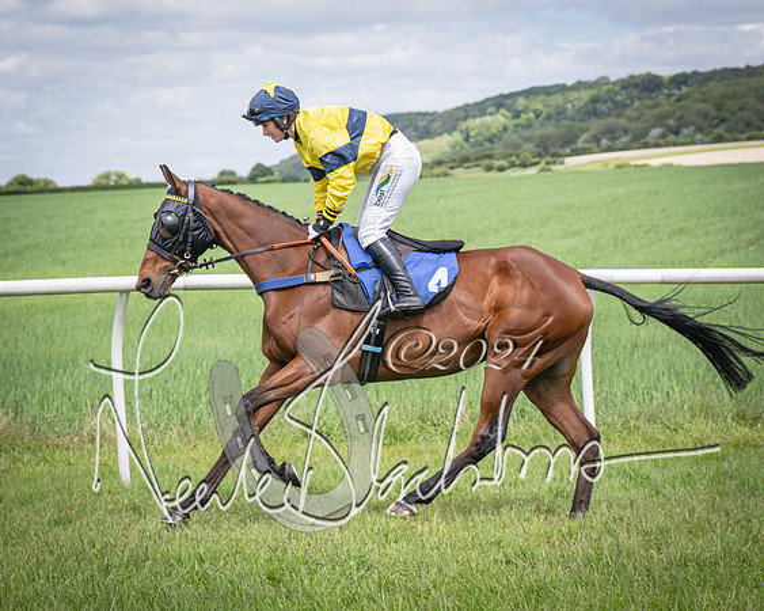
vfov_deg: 13.0
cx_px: 305
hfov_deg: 16.2
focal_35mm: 118
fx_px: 2674
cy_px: 306
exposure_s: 1/1600
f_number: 5
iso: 400
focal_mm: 70
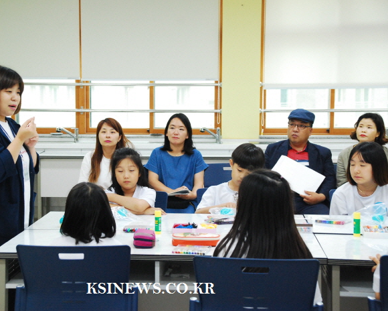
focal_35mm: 77
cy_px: 154
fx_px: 879
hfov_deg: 24.8
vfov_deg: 20.0
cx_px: 157
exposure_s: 1/100
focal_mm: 45
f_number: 6.3
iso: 1600
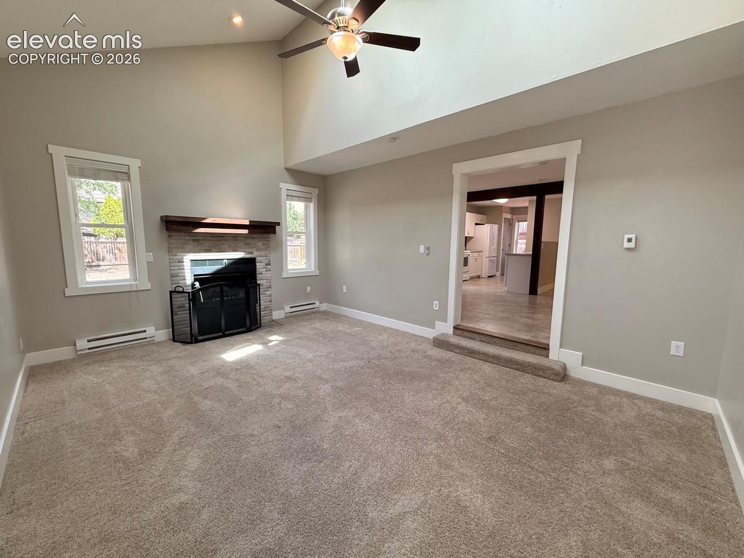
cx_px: 372
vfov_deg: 85.7
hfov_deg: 102.1
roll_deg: -0.3
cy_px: 279
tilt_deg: -6.3
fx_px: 301
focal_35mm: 14
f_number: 2.2
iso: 125
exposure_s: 1/120
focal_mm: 2.22
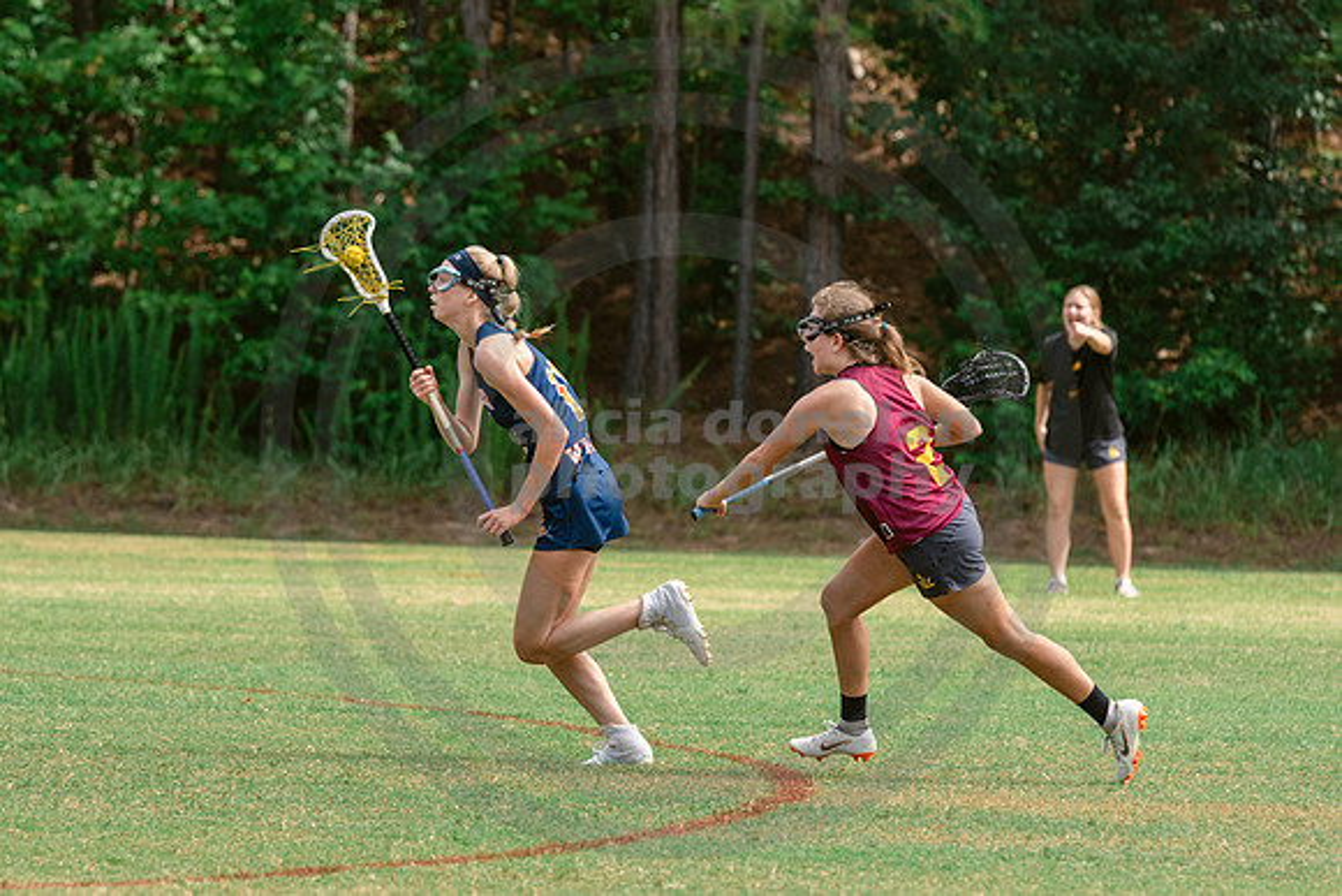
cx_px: 519
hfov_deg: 6.0
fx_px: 12713
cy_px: 550
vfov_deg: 4.0
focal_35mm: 341
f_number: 4.5
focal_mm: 200
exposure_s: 1/1250
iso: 250
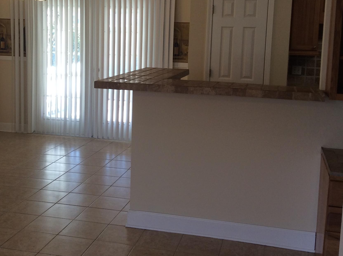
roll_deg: -1.4
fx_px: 495
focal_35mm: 50
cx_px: 148
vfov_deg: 28.8
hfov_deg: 38.2
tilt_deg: -6.5
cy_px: 85
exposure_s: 1/40
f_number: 2.4
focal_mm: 3.3
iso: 40
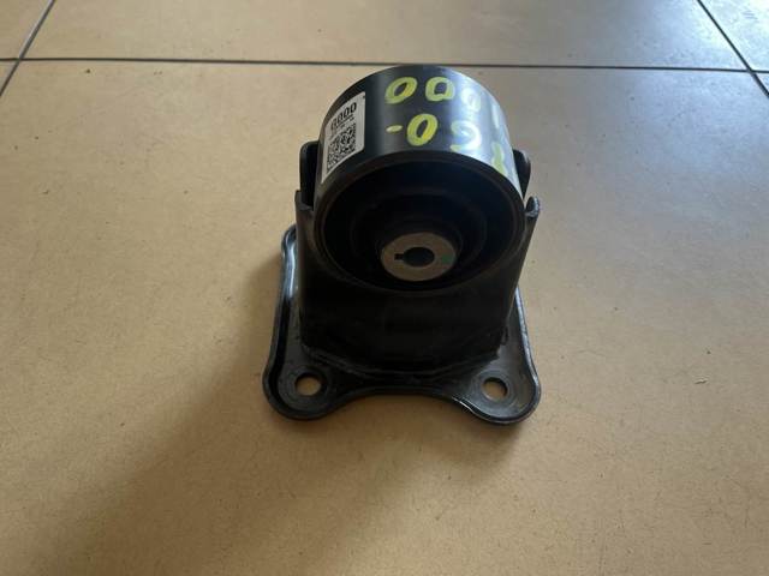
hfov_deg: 67.3
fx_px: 578
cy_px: 288
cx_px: 384
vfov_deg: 53.1
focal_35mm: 26
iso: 100
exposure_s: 1/100
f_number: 1.6
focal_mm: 5.1
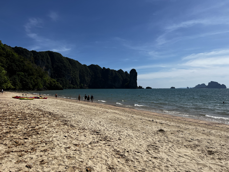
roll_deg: +0.2
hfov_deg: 67.3
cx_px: 114
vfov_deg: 53.1
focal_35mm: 26
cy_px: 86
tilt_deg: +0.8
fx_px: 172
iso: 50
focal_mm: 5.7
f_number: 1.5
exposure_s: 1/9434
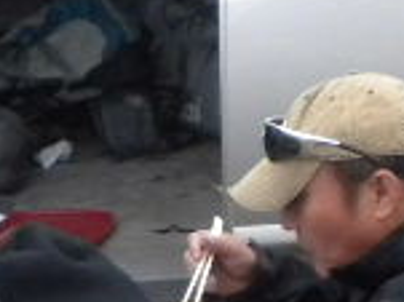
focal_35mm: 196
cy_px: 532
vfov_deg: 7.4
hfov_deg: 9.9
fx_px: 2286
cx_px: -134
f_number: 3.5
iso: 400
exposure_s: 1/220
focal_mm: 6.6
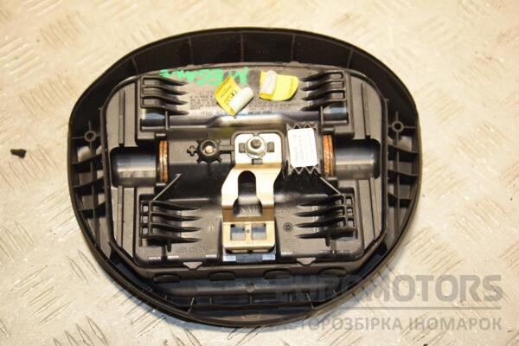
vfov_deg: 22.6
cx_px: 260
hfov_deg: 33.4
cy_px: 173
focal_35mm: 60
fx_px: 865
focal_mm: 40
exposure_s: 1/200
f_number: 5
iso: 800
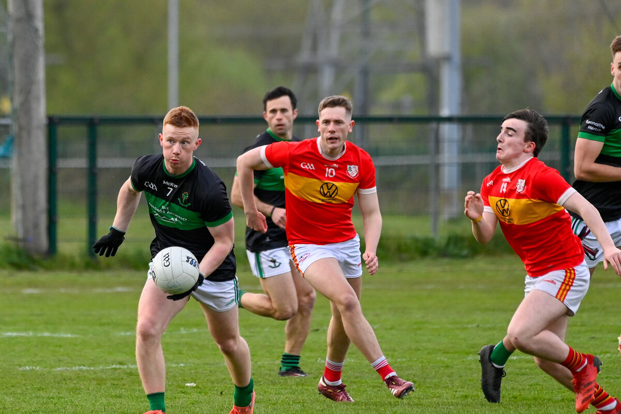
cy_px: 207
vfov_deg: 2.7
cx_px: 310
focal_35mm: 500
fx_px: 8624
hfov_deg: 4.1
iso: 3600
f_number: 7.1
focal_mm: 500
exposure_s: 1/2000
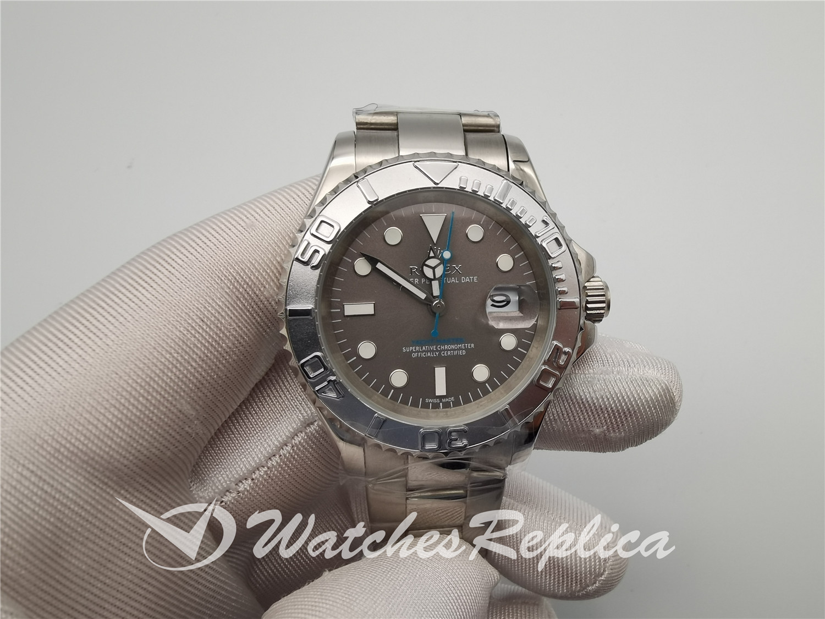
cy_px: 310
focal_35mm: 26
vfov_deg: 53.1
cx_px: 412
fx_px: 620
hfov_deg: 67.3
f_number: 2.2
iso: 50
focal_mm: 2.26
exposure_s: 1/133
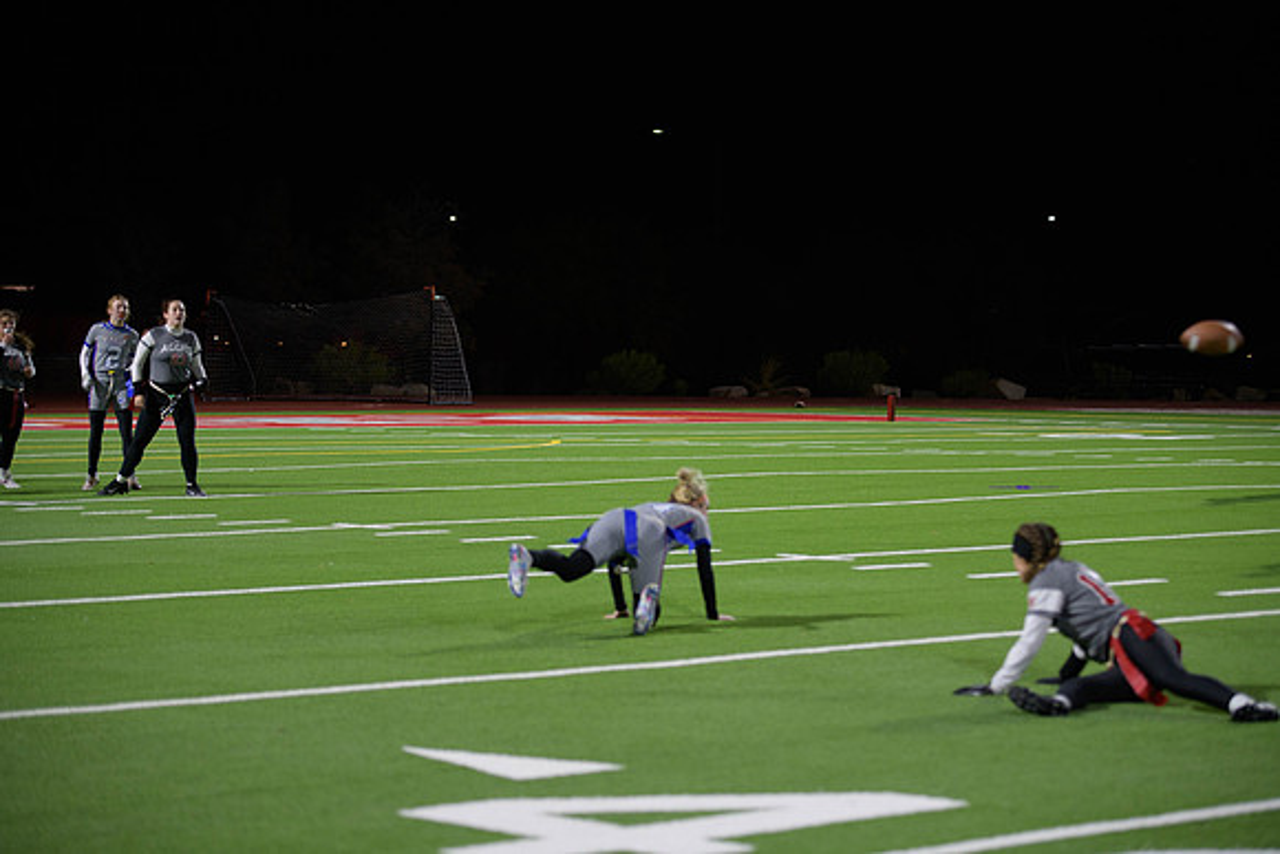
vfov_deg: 13.7
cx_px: 640
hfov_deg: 20.4
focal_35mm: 100
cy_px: 427
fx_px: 3556
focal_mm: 100
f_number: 2.8
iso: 900
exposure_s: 1/200
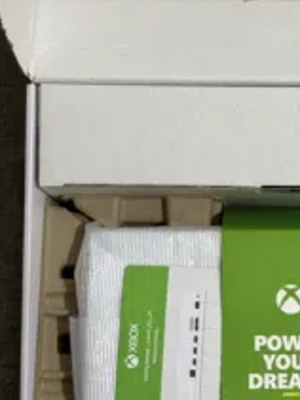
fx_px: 1053
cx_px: 283
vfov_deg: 21.5
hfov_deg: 16.0
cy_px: 188
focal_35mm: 91
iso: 200
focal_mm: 6.86
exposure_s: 1/34
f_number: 1.78
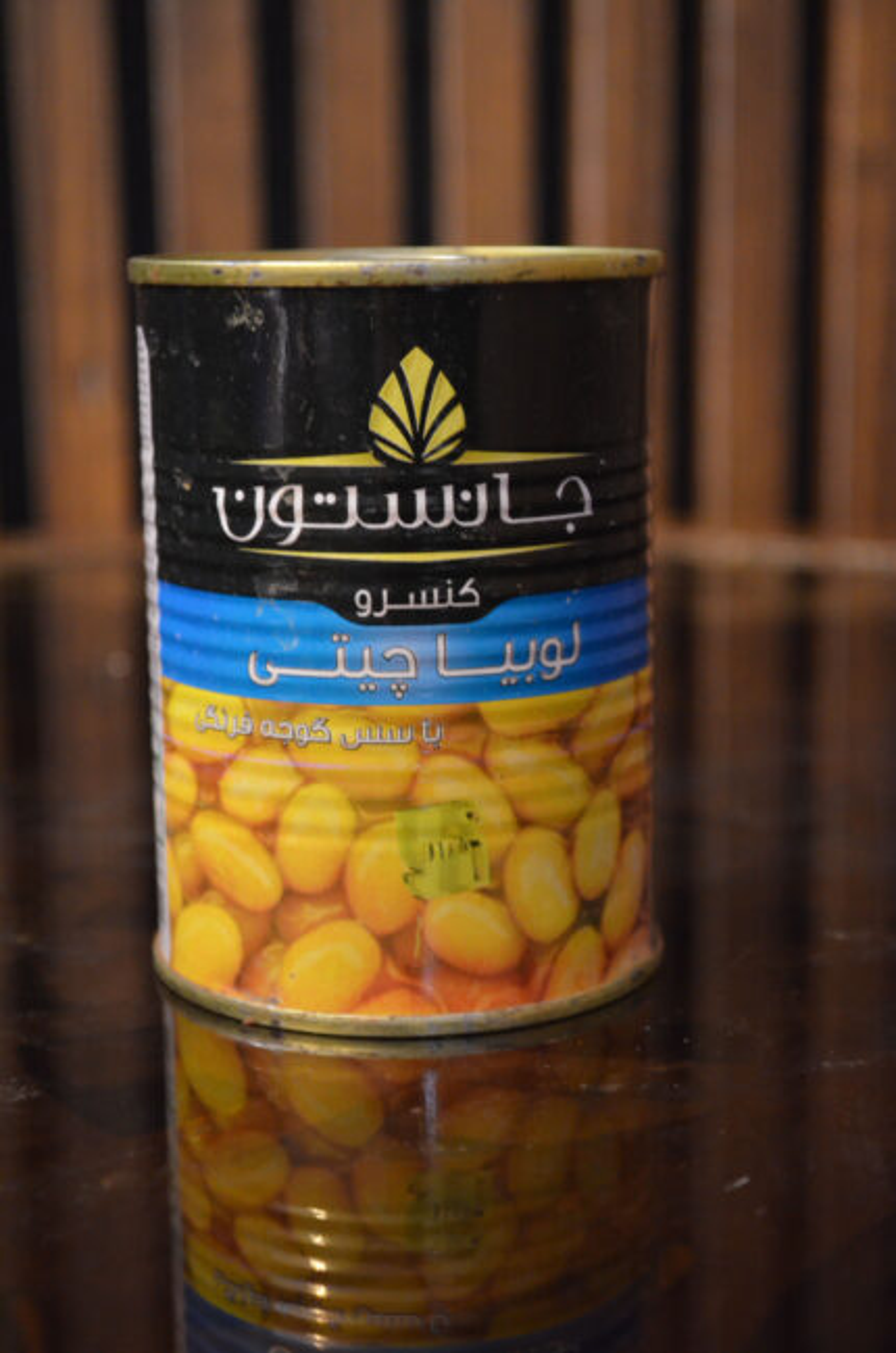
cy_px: 676
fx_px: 2362
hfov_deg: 21.5
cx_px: 448
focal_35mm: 63
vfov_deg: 32.0
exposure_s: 1/13
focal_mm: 42
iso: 3200
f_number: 5.3
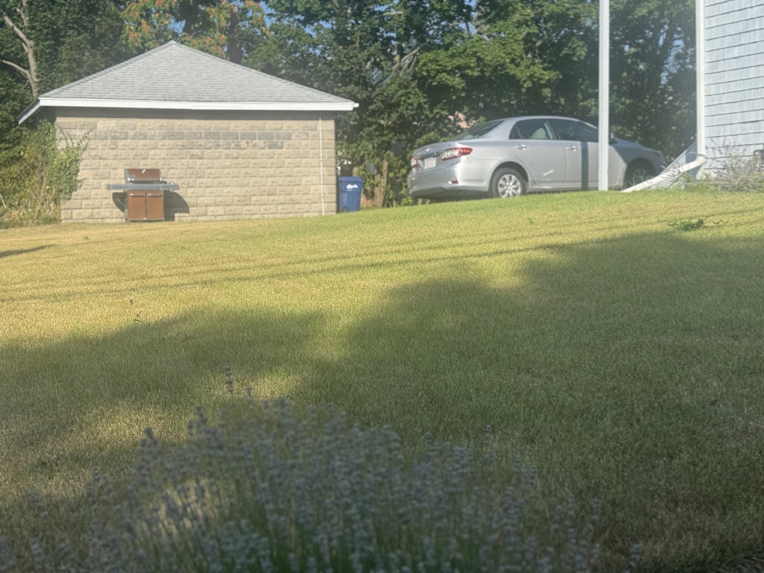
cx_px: 382
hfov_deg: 39.7
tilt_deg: -6.2
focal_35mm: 48
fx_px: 1059
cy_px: 286
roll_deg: +1.2
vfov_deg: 30.3
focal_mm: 6.76
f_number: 1.78
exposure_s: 1/3610
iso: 64
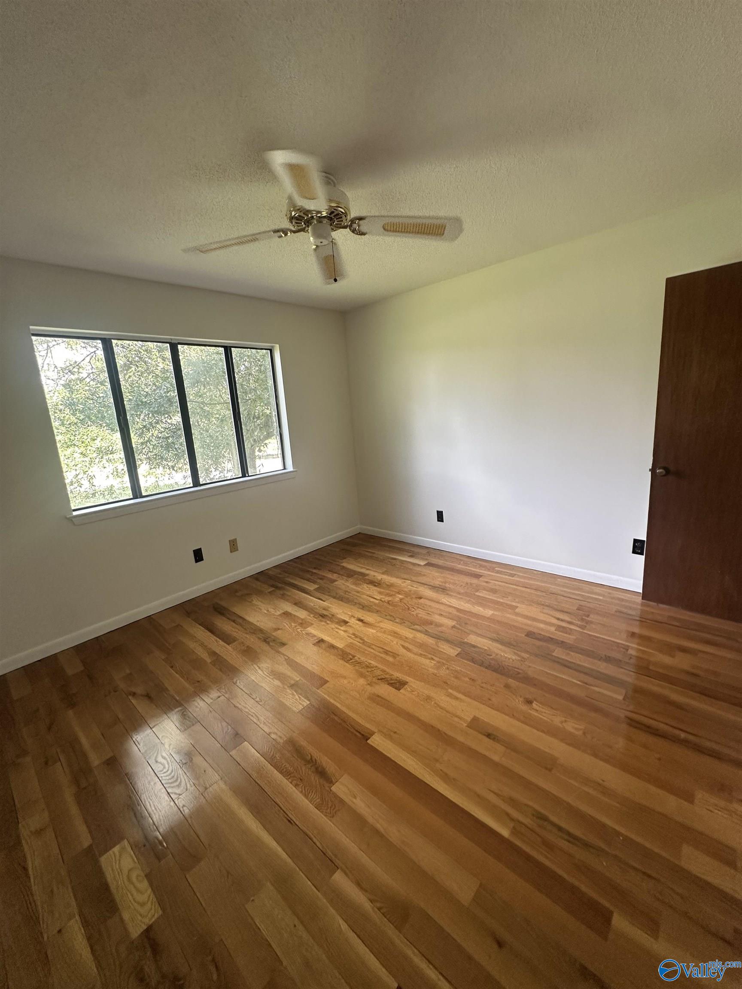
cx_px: 371
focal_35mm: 14
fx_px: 400
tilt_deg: -8.2
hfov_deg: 85.7
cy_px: 494
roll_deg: +4.4
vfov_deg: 102.1
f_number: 2.2
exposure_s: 1/99
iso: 160
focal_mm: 2.22
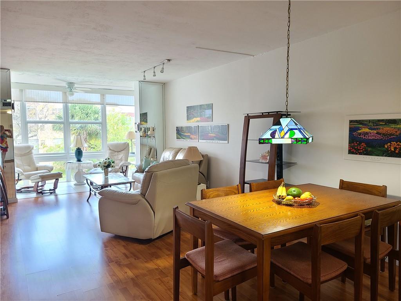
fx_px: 301
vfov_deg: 53.1
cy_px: 150
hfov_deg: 67.3
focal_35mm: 26
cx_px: 200
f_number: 1.8
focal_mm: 5.4
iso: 160
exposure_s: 1/59
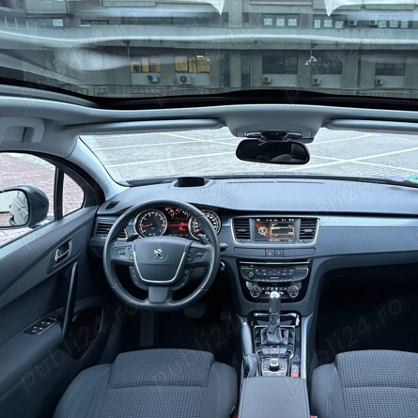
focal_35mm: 31
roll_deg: -0.6
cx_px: 276
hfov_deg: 51.6
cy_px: 209
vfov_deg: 52.5
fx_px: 424
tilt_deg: -16.0
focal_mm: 5.96
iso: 500
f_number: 1.6
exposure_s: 1/60
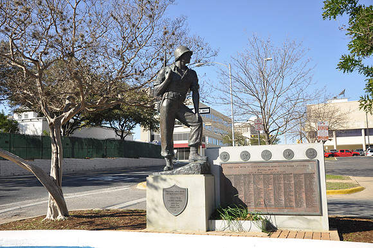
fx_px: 372
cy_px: 124
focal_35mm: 36
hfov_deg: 53.2
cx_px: 186
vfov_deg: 36.8
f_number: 6.3
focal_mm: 24
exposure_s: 1/160
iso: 200
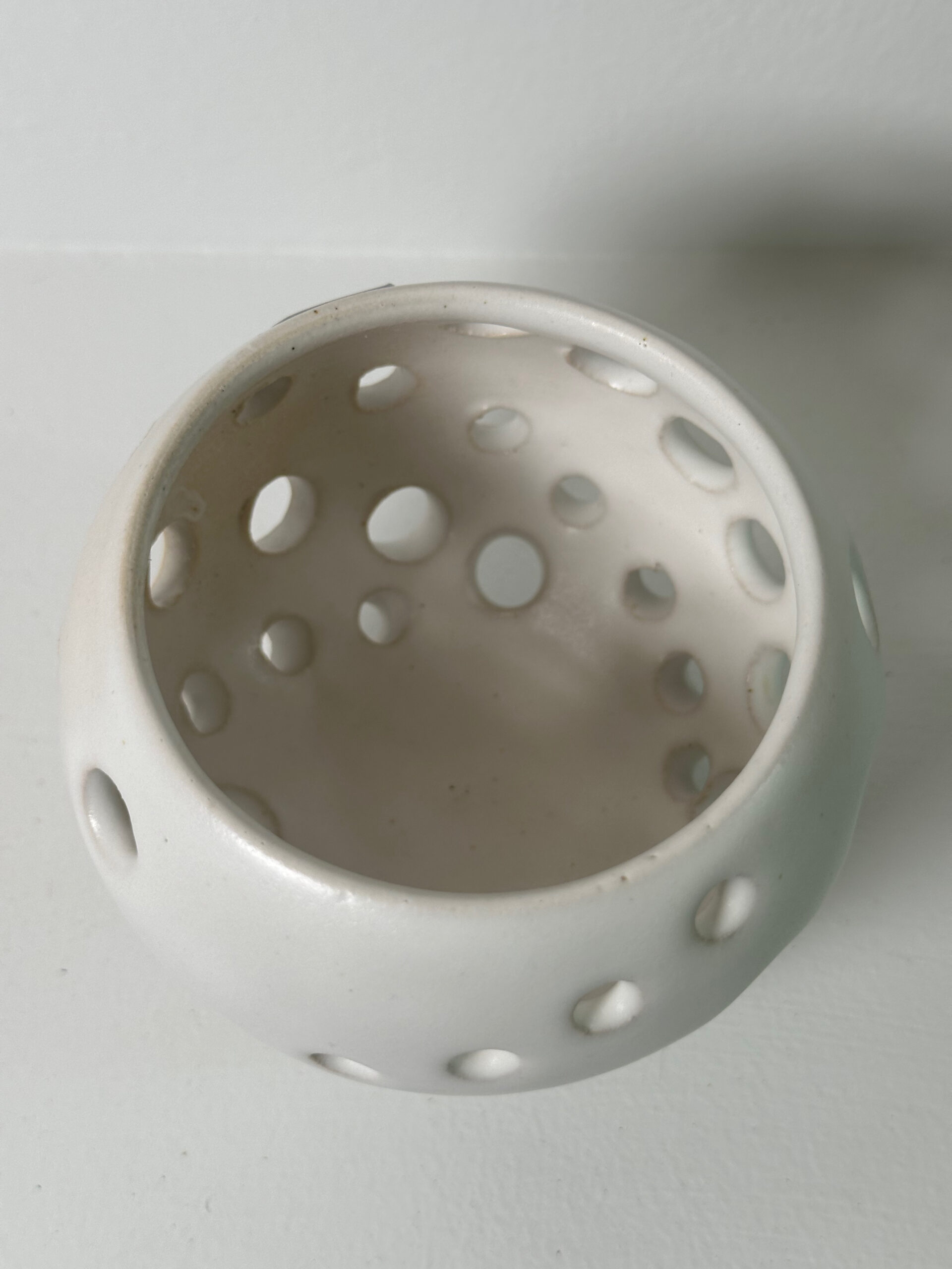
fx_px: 1760
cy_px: 634
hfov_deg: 30.3
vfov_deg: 39.7
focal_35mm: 48
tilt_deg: -64.6
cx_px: 476
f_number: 1.78
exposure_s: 1/121
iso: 64
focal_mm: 6.86
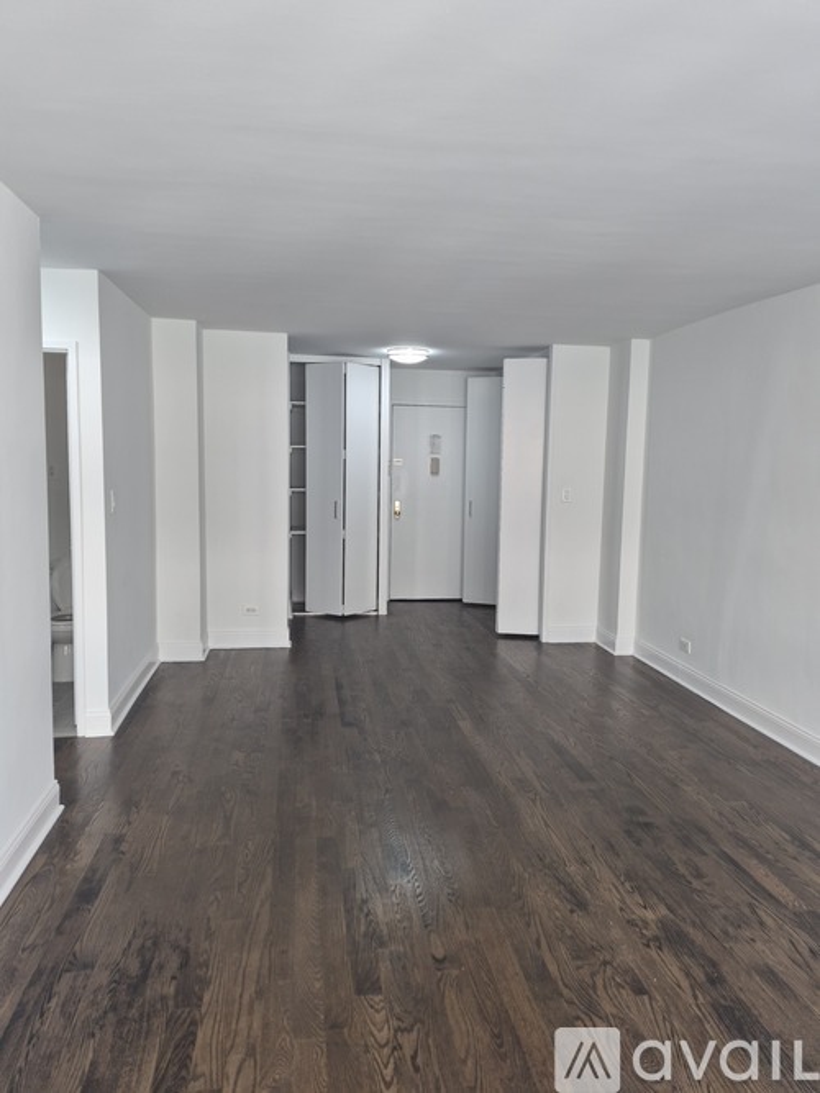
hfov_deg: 58.9
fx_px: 727
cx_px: 410
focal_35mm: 23
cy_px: 546
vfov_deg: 73.9
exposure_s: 1/120
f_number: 1.8
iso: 100
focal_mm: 5.4
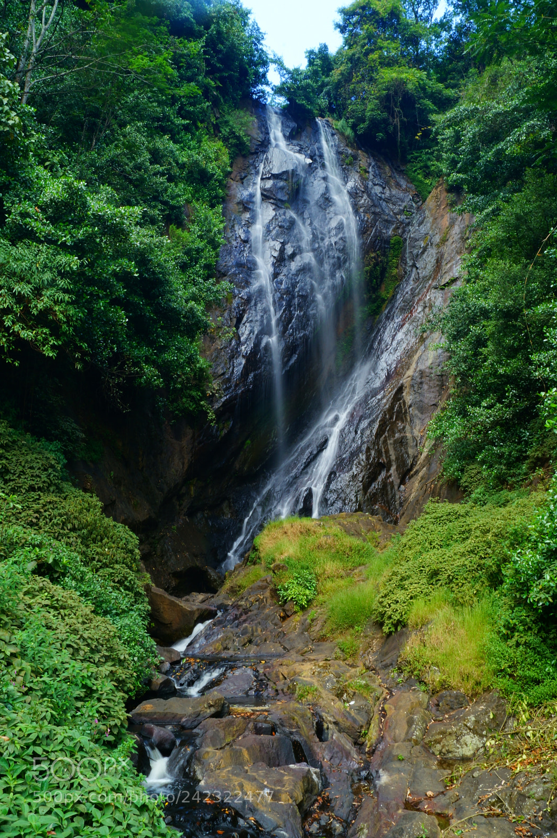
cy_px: 419
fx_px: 768
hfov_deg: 39.9
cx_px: 278
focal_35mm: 33
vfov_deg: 57.3
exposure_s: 1/2.5
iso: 100
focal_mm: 22
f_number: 22
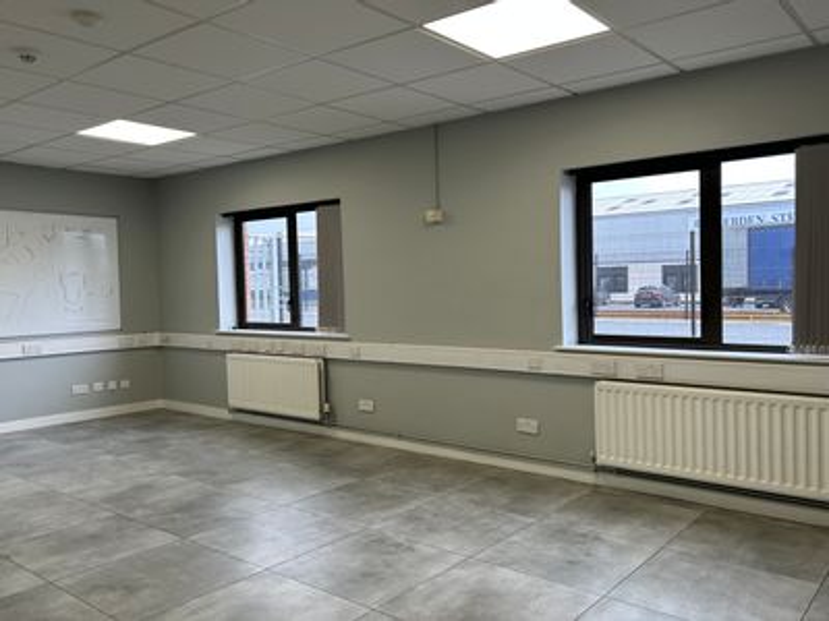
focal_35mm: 26
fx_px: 623
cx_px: 414
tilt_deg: -1.2
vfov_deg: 53.1
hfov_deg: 67.3
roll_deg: -0.4
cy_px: 310
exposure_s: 1/100
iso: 40
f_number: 1.5
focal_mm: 5.7
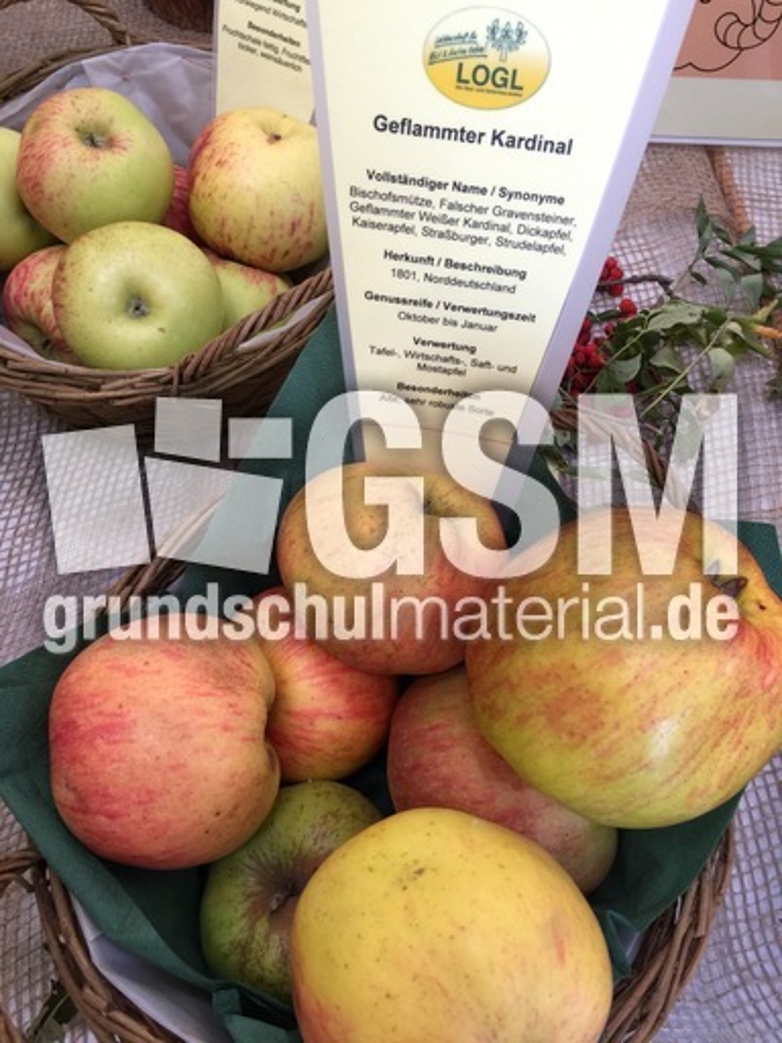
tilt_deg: -61.9
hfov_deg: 48.2
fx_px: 874
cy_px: 522
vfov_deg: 61.7
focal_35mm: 29
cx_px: 391
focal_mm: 4.15
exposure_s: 1/15
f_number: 2.2
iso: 32
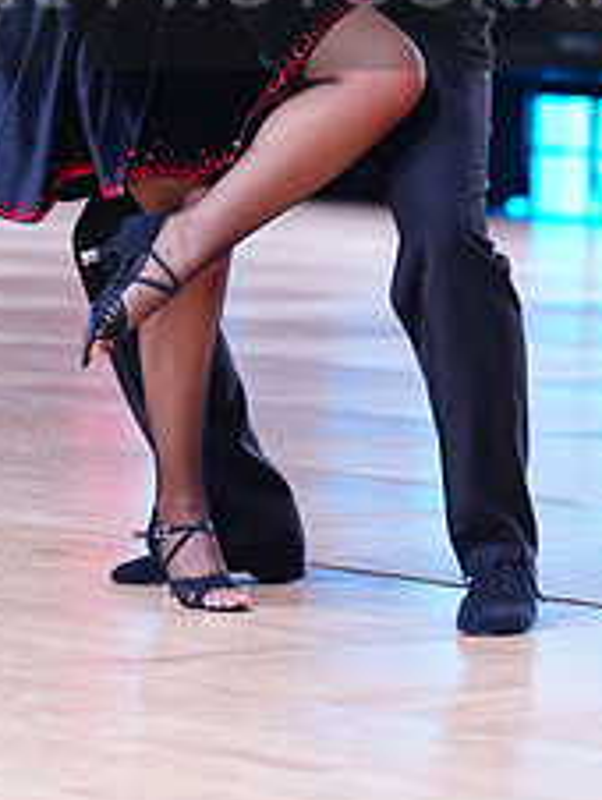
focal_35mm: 232
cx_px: 320
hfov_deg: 6.4
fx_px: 5369
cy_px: -46
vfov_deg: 8.5
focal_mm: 94
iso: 1600
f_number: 2.8
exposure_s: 1/500
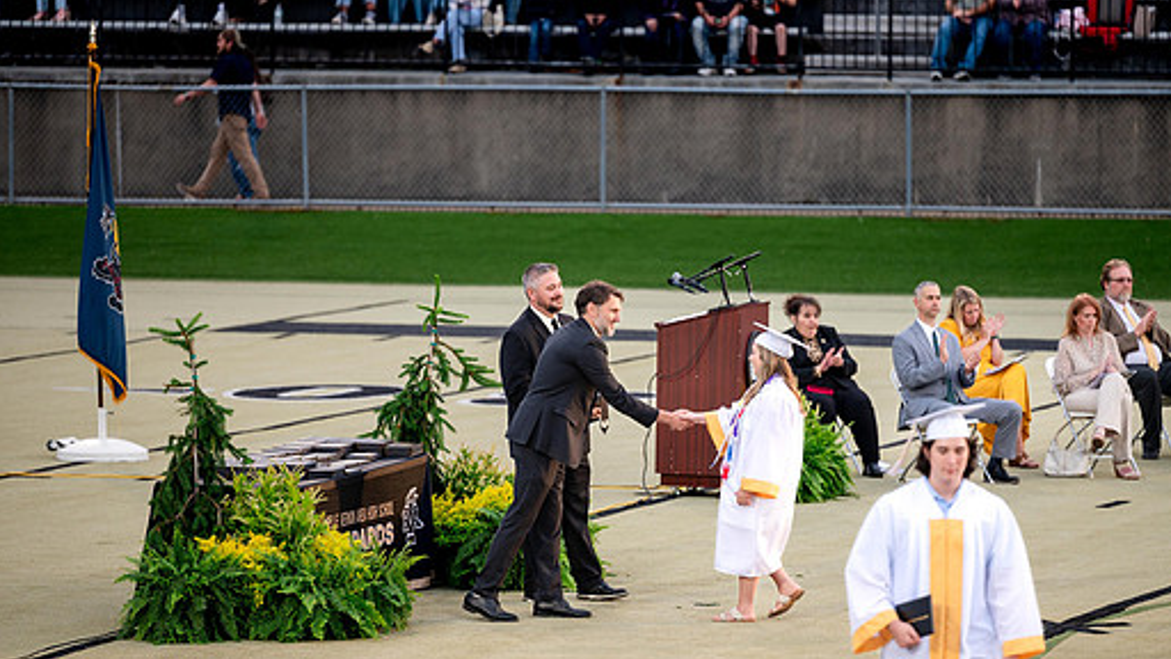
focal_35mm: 267
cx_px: 648
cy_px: 358
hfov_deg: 8.1
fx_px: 8290
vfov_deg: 4.5
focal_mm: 200
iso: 400
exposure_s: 1/500
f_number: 2.8
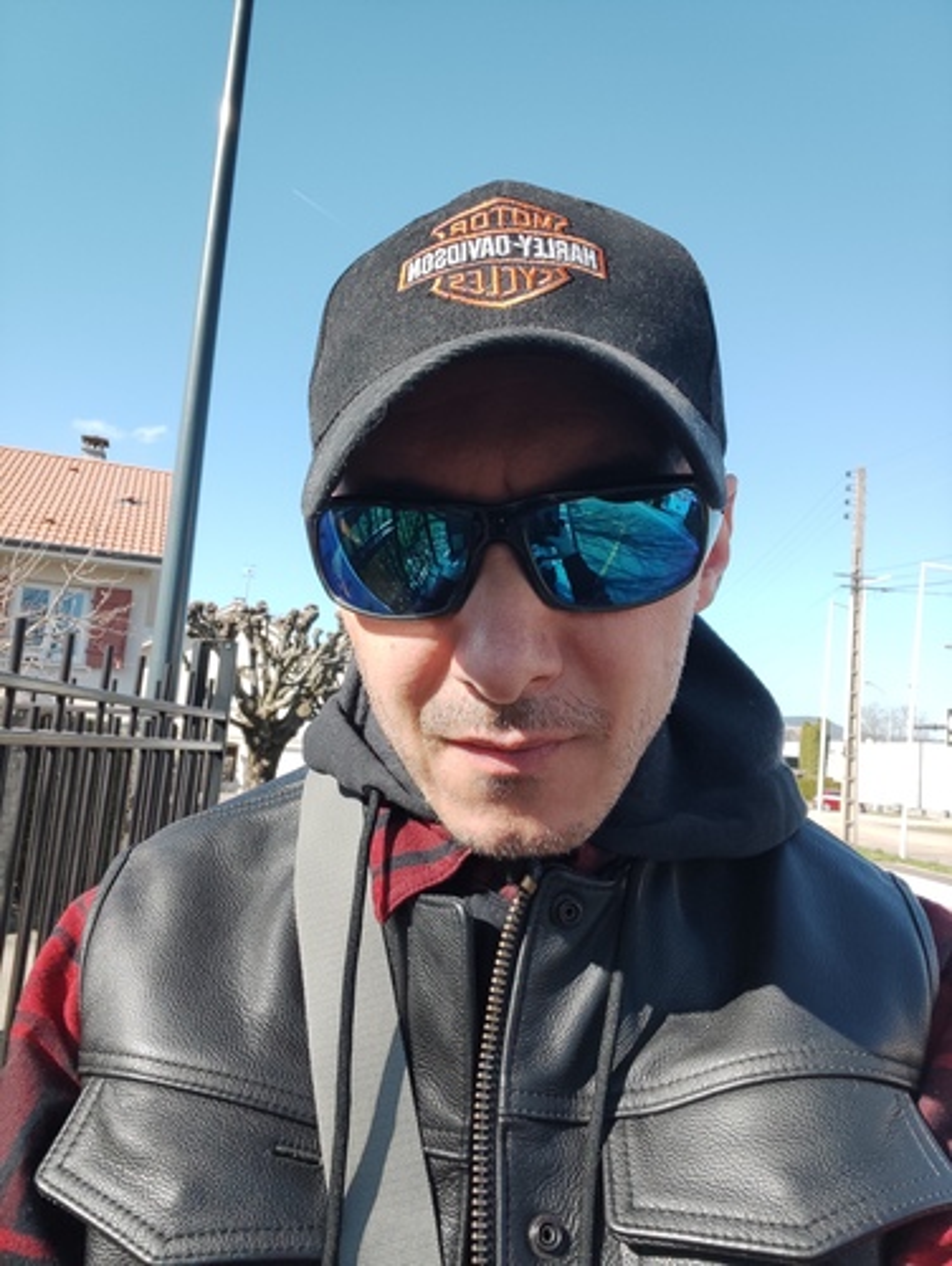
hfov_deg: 66.1
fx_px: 732
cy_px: 633
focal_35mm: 20
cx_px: 476
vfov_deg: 81.7
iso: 50
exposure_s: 1/1066
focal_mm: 3.5
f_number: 2.45
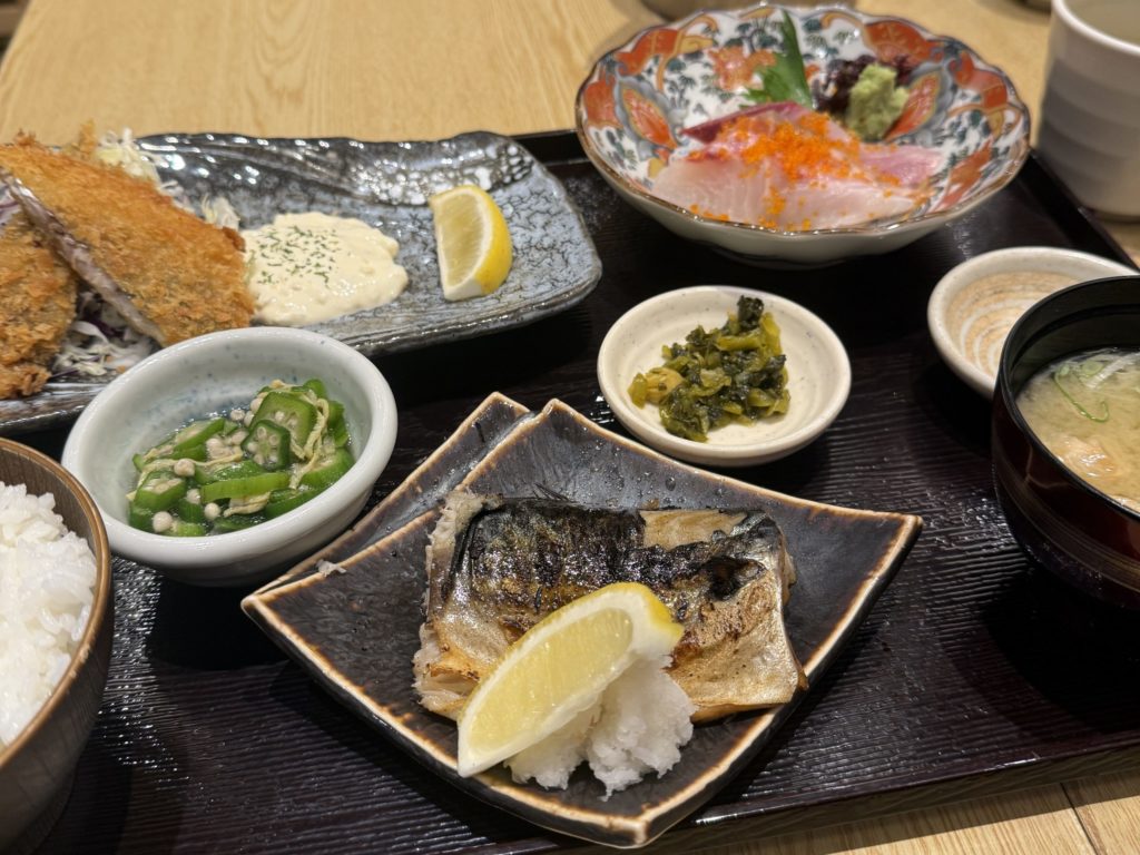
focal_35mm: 24
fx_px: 790
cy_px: 428
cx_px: 570
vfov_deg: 56.8
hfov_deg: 71.6
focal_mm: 6.76
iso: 100
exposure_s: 1/60
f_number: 1.78
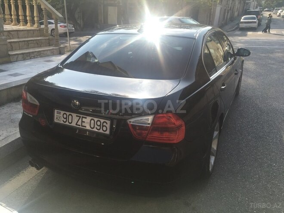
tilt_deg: -20.6
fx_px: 238
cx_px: 142
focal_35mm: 29
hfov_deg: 61.7
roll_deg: -3.4
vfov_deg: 48.2
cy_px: 106
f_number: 2.2
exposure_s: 1/746
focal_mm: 4.15
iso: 25
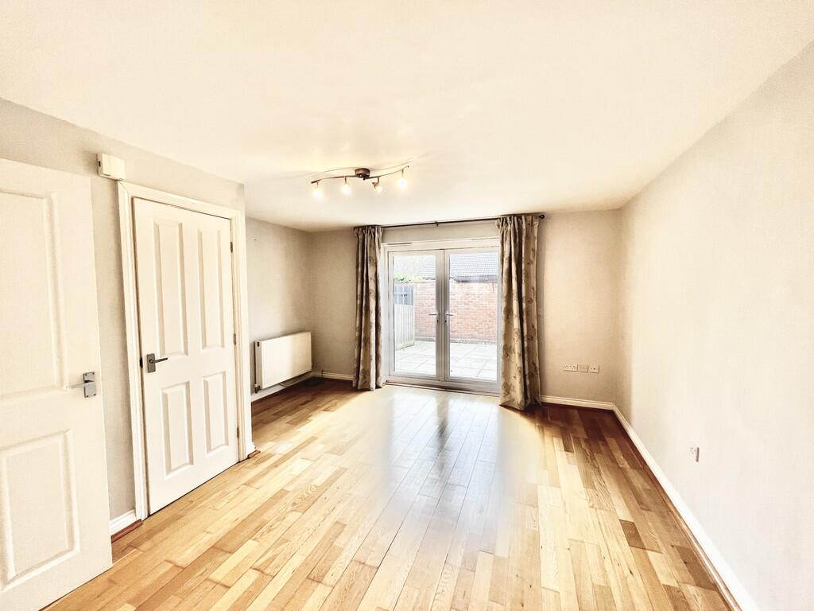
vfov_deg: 89.9
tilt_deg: -3.6
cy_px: 306
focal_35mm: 13
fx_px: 306
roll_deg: +0.3
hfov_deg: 106.2
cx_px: 407
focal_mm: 1.57
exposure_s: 1/100
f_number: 1.8
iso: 50
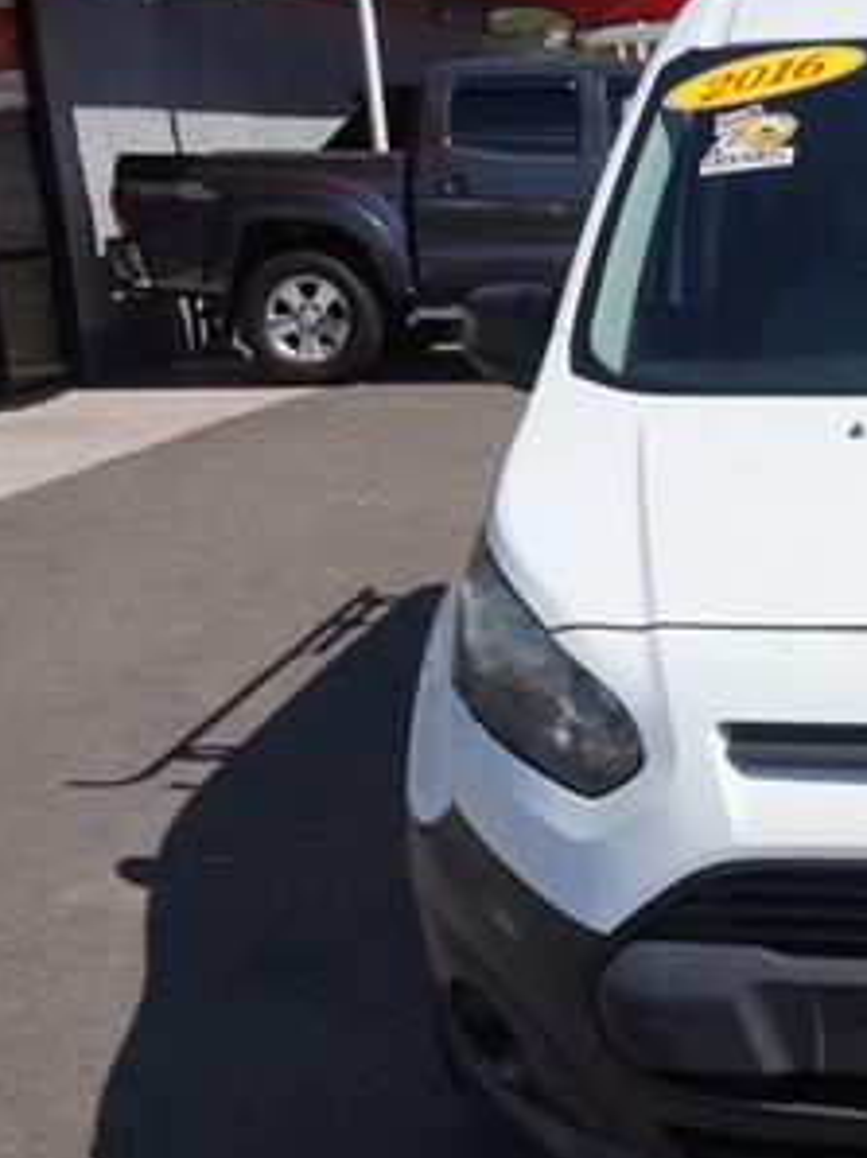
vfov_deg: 29.8
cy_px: 649
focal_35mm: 65
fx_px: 2175
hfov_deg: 21.7
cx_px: 886
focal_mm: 21
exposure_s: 1/320
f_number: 10
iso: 100
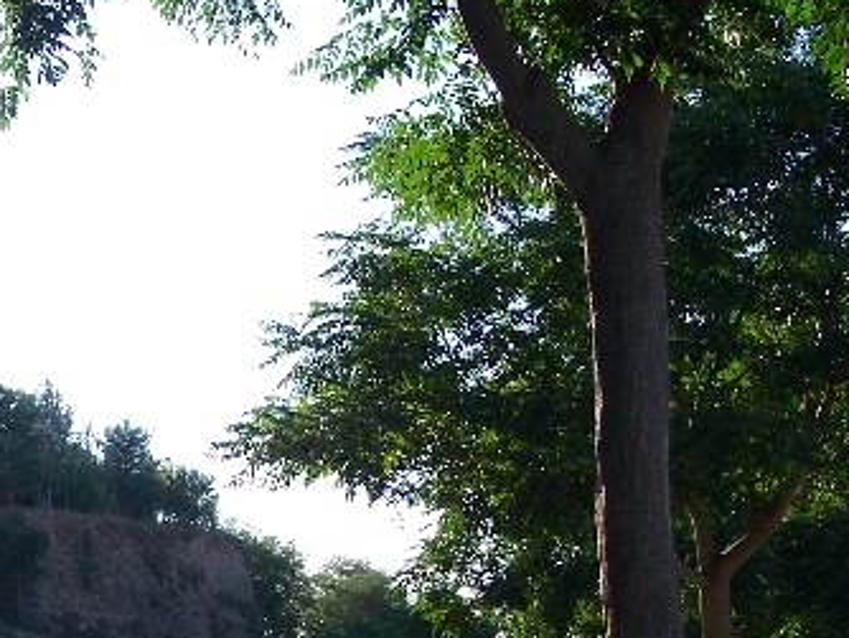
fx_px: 2233
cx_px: -125
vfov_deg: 16.2
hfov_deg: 20.4
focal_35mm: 91
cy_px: 483
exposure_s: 1/350
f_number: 4.8
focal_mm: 8
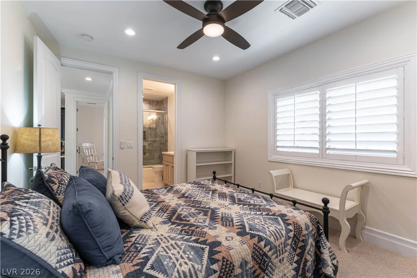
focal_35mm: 15
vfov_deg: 77.3
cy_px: 139
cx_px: 208
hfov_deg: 100.4
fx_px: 174
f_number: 8
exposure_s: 1/500
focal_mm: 15
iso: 400
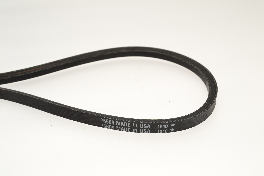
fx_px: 330
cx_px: 132
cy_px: 88
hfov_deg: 43.6
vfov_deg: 29.9
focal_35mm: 45
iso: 200
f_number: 11
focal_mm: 30
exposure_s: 1/10
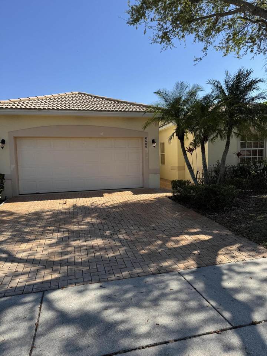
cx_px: 134
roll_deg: +2.0
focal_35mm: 24
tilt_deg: -4.4
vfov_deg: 71.6
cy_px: 178
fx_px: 247
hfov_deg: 56.8
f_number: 1.78
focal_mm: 6.76
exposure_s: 1/3597
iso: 80
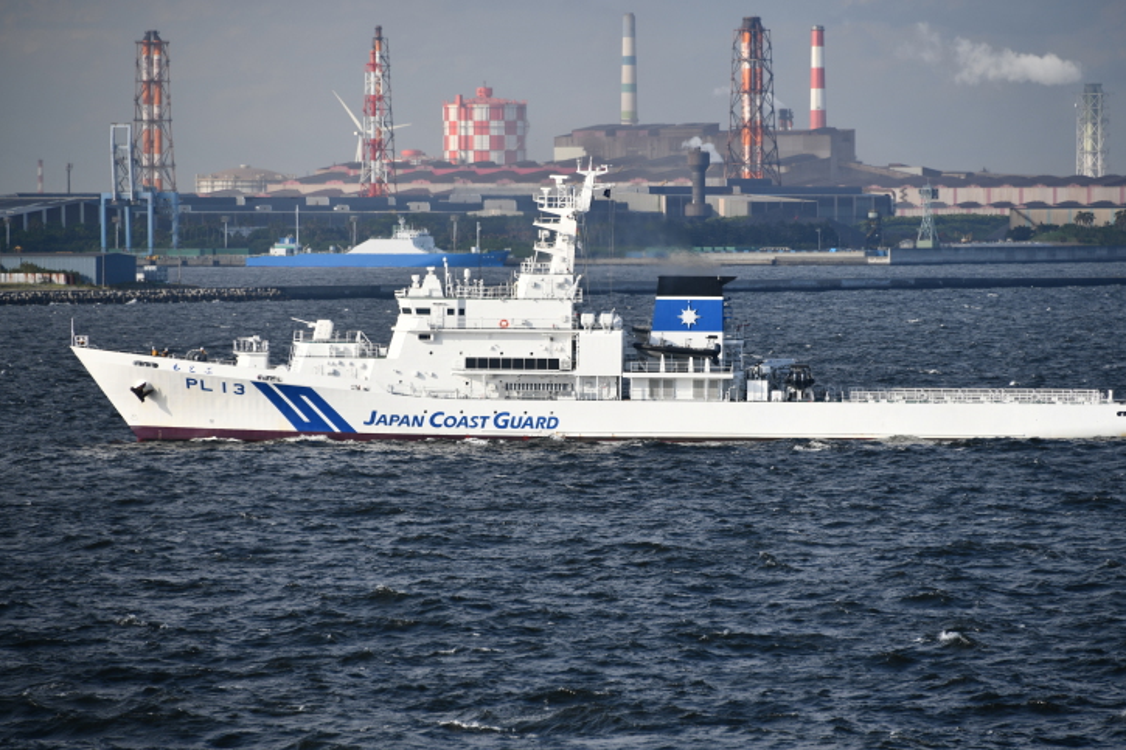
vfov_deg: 5.0
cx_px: 612
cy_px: 383
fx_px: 8630
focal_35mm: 276
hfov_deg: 7.5
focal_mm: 250
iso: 100
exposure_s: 1/400
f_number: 8
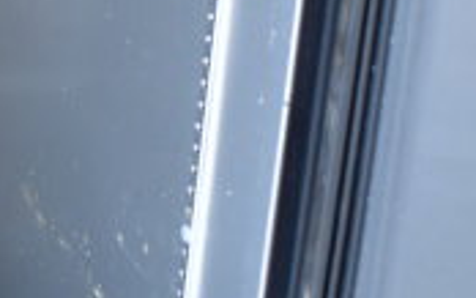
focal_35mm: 145
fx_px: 1882
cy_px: -324
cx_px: -178
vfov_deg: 8.5
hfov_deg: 13.8
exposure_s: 1/30
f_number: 3.5
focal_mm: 18
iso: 280
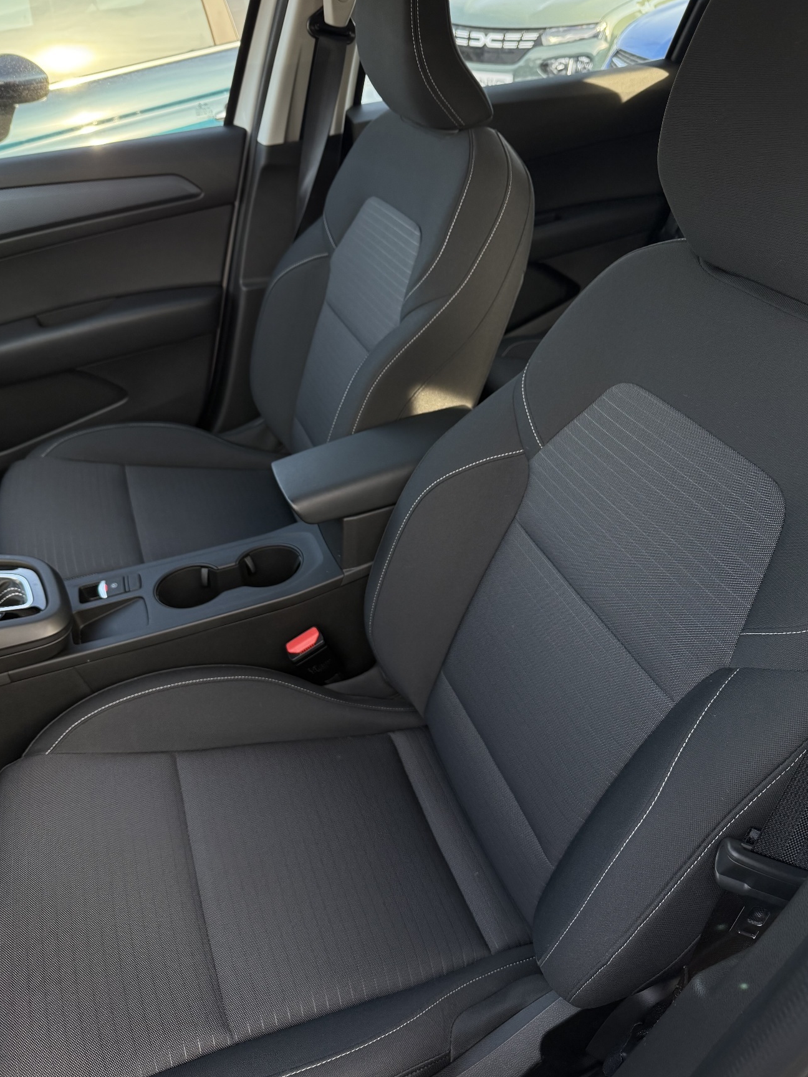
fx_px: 778
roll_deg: +0.6
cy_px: 526
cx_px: 397
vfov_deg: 69.4
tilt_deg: -36.8
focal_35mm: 25
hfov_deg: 54.9
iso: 200
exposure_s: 1/243
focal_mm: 6.76
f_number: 1.78
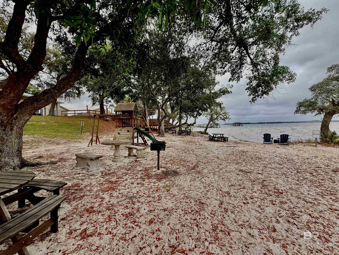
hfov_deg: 102.1
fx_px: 137
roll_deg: +1.6
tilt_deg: +0.5
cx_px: 170
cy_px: 128
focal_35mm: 14
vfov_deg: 85.7
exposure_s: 1/238
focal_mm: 2.22
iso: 64
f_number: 2.2
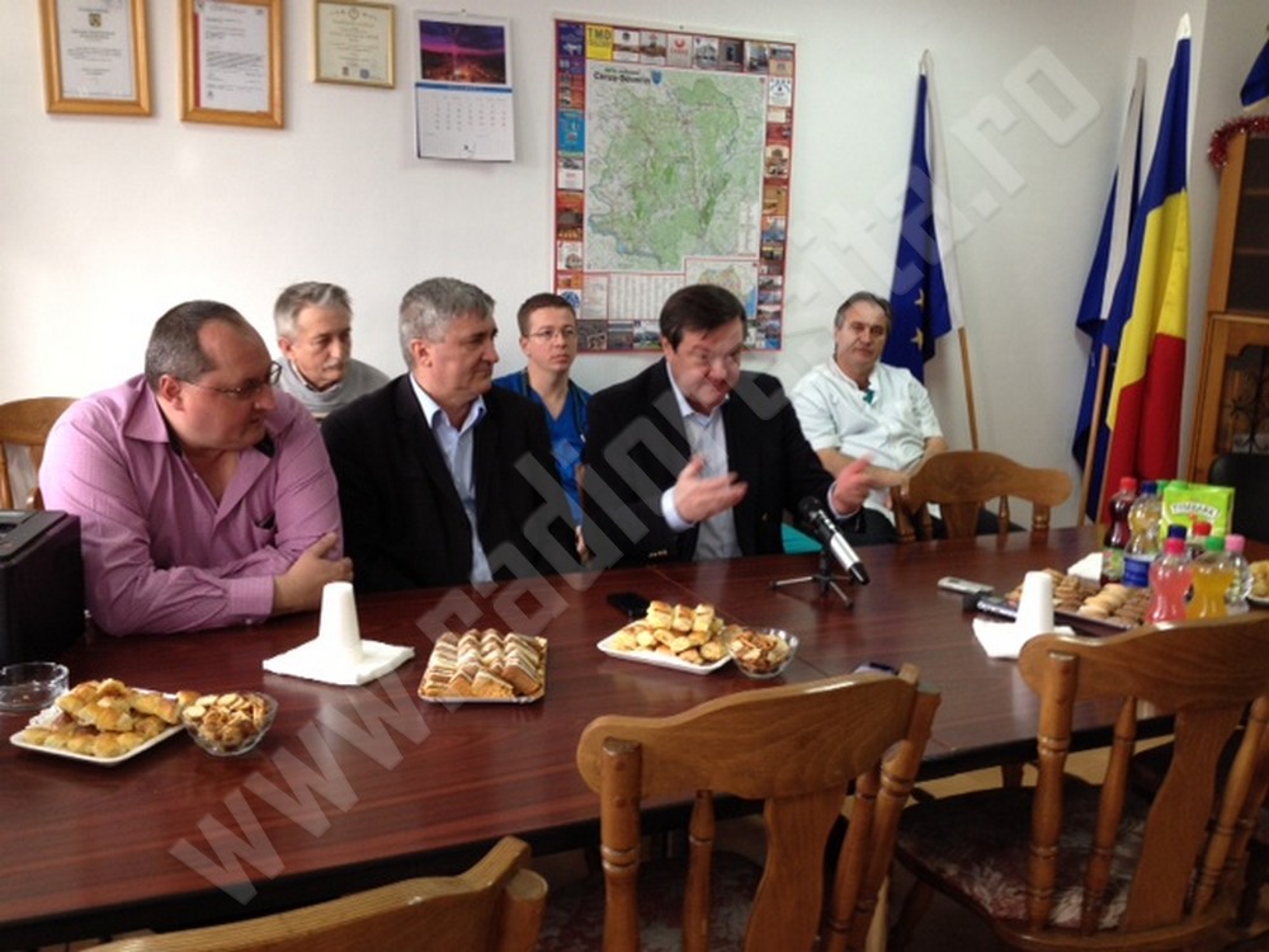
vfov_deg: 40.7
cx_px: 634
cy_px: 476
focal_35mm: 35
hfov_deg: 52.6
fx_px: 1283
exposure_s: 1/20
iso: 80
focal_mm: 4.28
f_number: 2.4
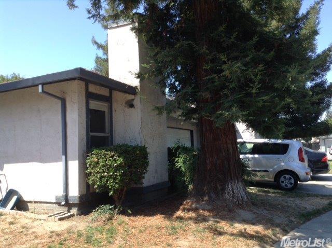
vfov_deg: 42.8
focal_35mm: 33
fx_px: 316
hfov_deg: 55.4
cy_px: 124
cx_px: 166
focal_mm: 3.3
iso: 32
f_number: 2.4
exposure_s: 1/394
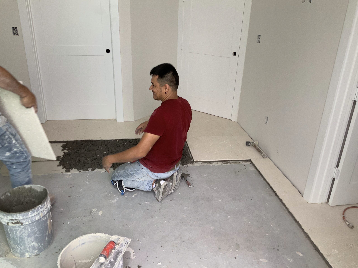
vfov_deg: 48.2
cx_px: 179
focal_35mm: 29
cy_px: 134
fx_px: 300
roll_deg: +0.0
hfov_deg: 61.7
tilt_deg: -23.6
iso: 40
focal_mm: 3
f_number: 1.8
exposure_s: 1/60
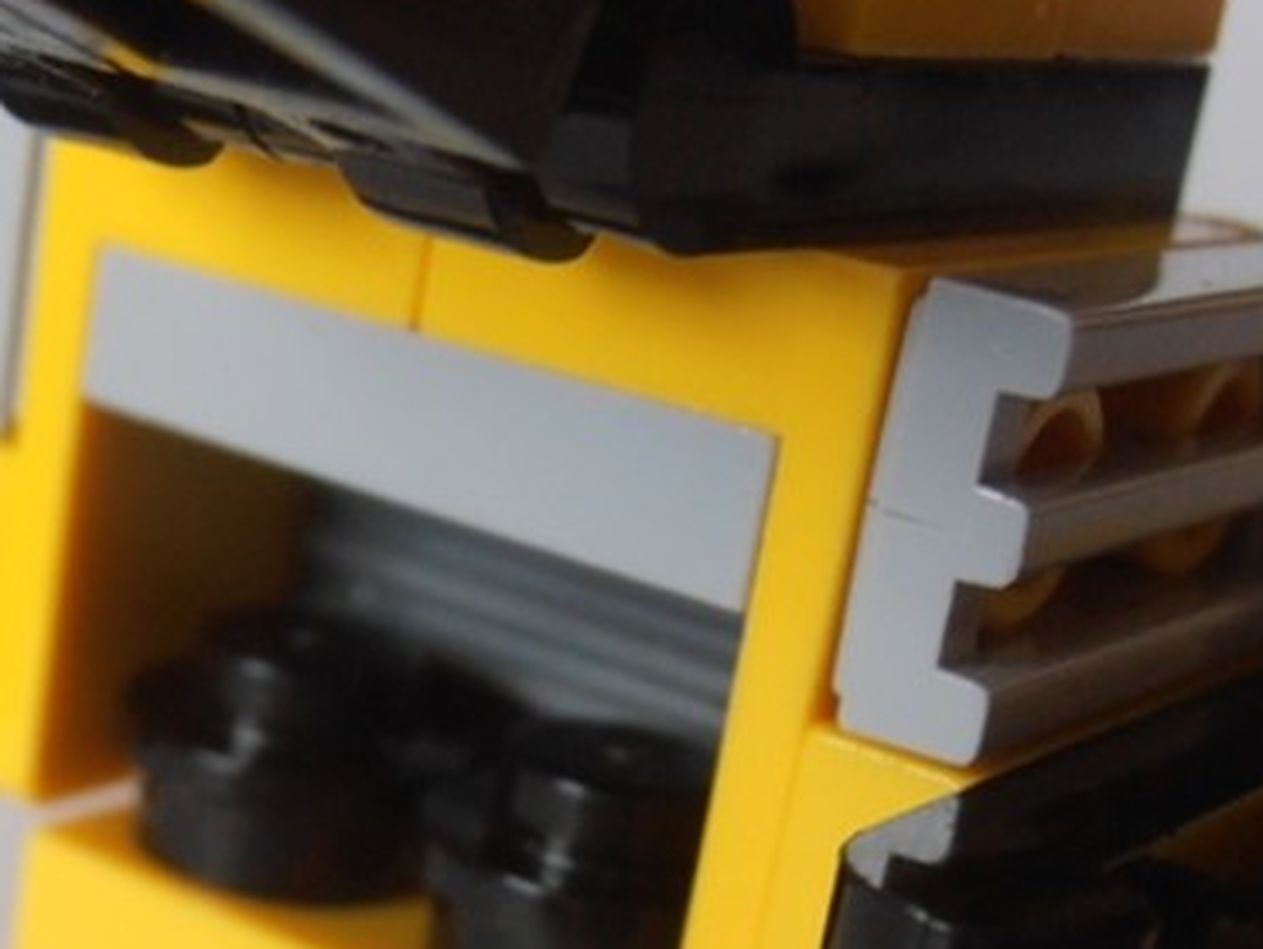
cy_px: 882
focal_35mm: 90
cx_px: 208
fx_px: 3286
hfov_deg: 21.4
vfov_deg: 16.2
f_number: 3.9
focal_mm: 6.61
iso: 125
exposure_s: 1/15
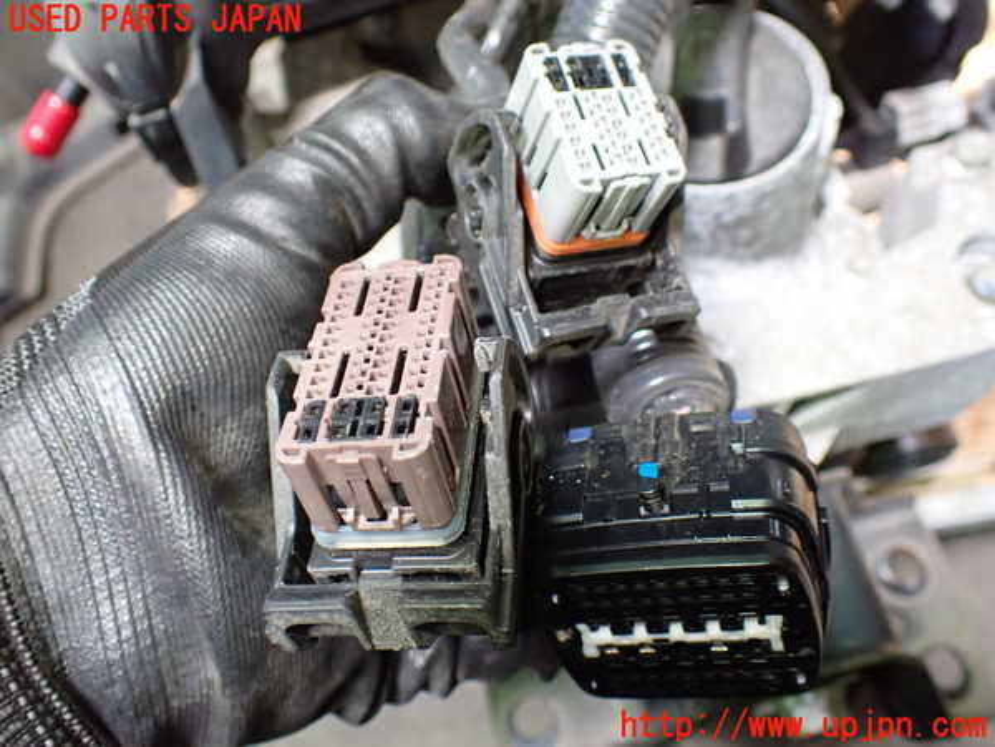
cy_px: 374
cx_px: 498
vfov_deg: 46.8
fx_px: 862
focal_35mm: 30
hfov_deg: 60.0
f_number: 2.3
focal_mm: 5.4
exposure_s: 1/125
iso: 800
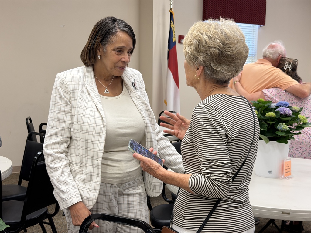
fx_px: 431
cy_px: 116
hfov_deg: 39.7
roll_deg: -0.4
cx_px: 156
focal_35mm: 48
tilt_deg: -6.0
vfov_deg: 30.3
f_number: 1.78
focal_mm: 6.76
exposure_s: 1/60
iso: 80
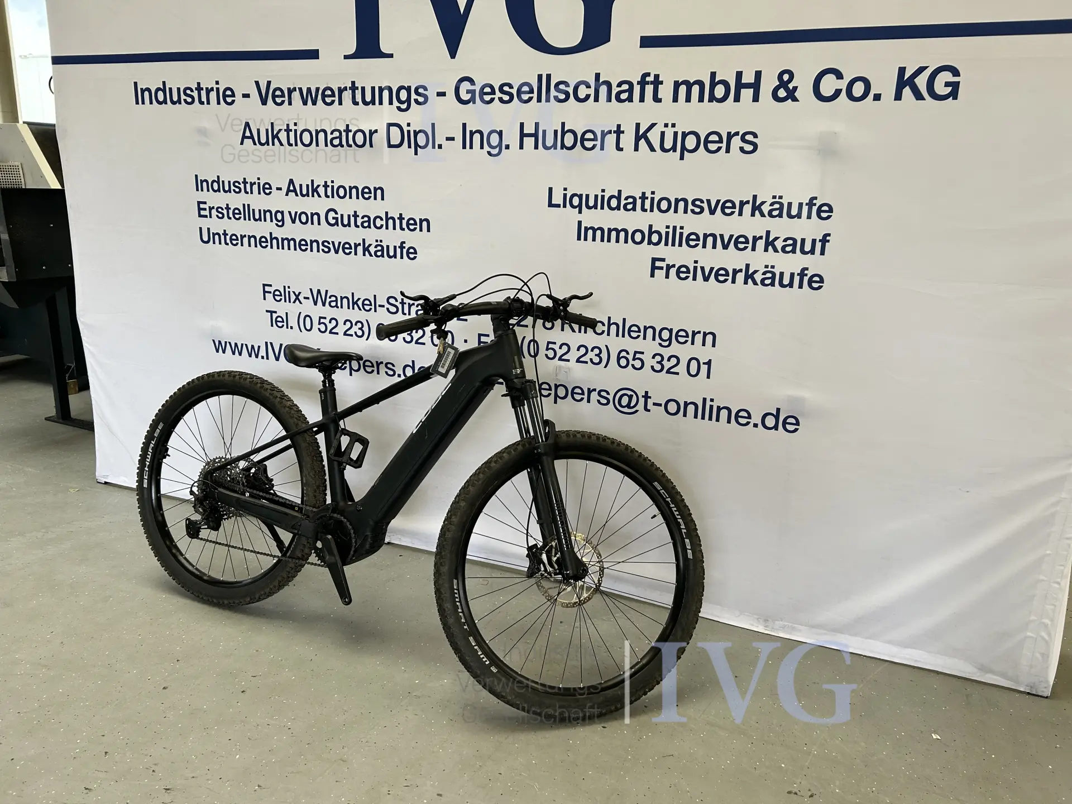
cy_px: 402
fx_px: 805
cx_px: 536
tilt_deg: -14.9
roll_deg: -1.8
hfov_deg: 67.3
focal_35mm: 26
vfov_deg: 53.1
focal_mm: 5.7
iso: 100
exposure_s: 1/100
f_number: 1.5
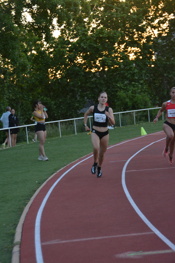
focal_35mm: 99
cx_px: 88
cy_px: 132
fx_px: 722
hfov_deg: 13.8
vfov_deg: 20.6
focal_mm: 66
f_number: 5.3
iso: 1600
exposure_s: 1/250
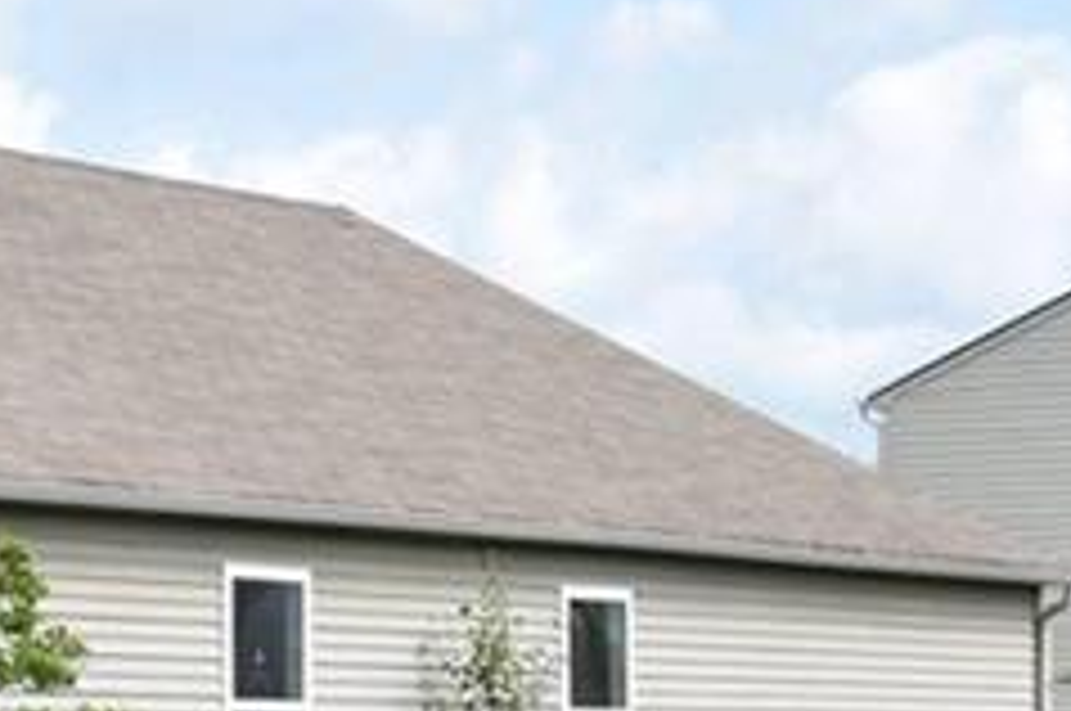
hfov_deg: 11.9
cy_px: 884
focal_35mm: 168
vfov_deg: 8.1
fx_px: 4991
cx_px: -346
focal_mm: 26
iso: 200
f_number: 10
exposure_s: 1/200
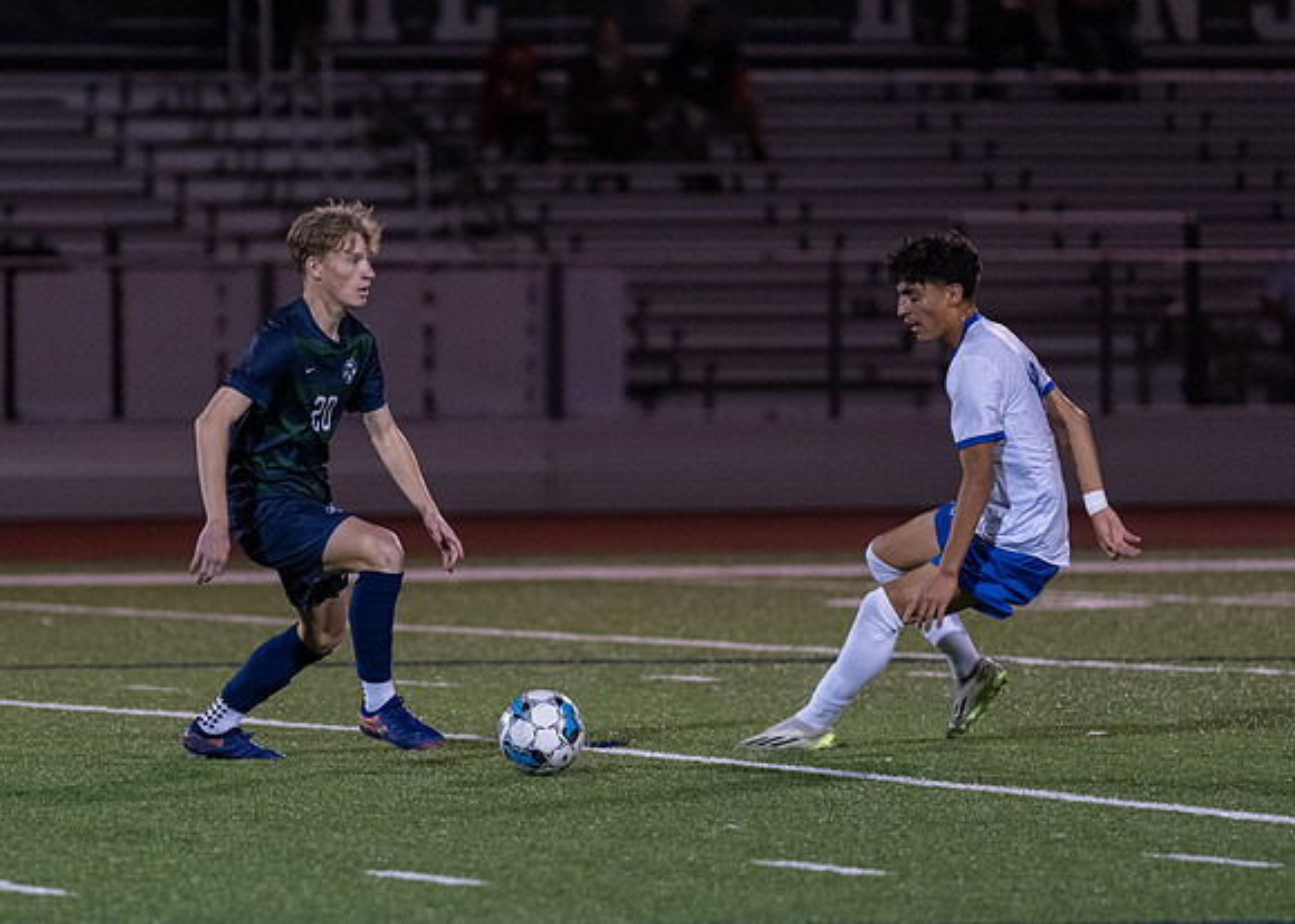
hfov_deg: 6.0
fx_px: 12351
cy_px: 407
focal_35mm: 336
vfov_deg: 4.3
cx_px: 377
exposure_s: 1/1250
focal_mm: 200
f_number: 2.8
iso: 2500
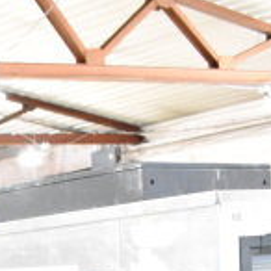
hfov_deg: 11.2
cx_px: -226
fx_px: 1275
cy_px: 593
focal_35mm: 144
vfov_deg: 10.8
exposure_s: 1/80
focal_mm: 18
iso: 6400
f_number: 4.5
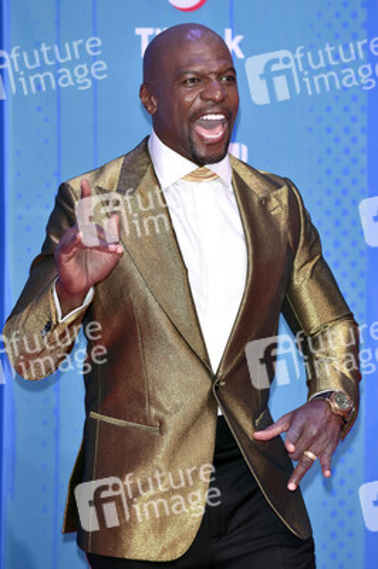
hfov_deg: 6.9
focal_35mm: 200
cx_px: 189
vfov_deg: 10.3
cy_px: 284
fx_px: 3155
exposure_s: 1/250
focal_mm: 200
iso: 2000
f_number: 4.5
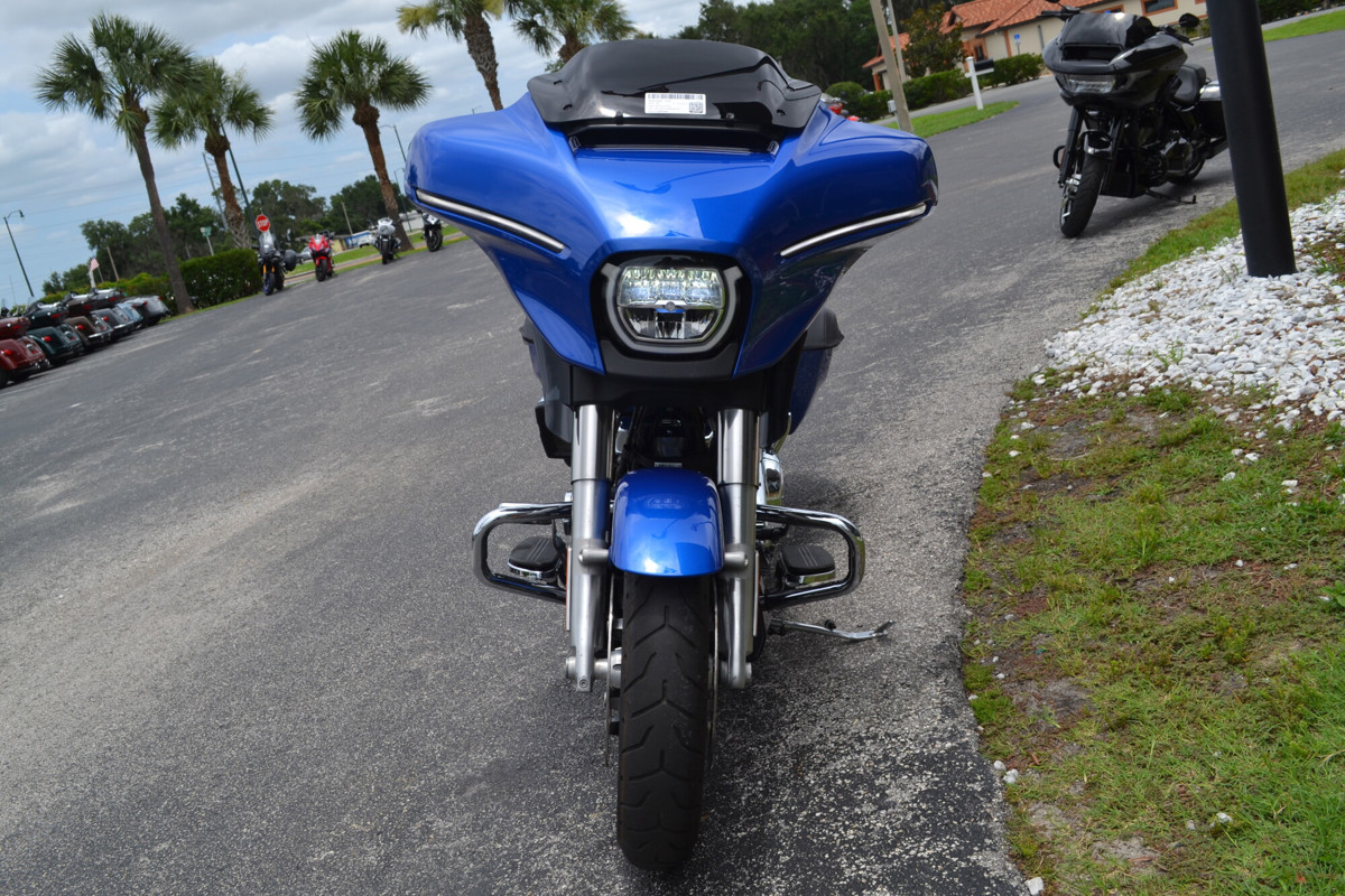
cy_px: 448
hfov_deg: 57.2
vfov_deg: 40.0
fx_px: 1233
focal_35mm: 33
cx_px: 672
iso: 100
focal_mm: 22
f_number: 8
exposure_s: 1/250
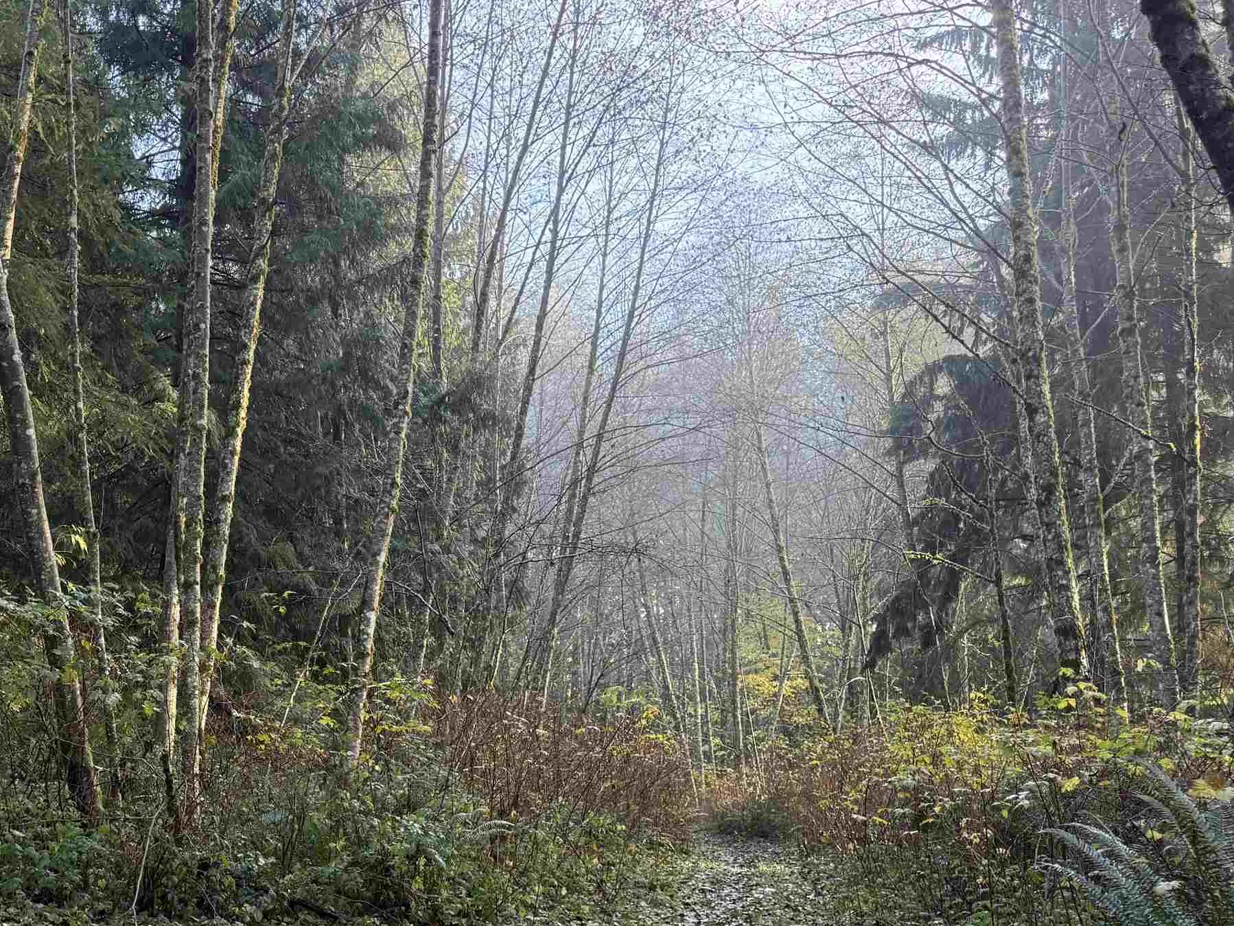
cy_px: 702
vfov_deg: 34.4
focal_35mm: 41
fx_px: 1462
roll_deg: -1.3
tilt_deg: +3.6
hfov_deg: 43.4
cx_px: 231
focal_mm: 6.76
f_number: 1.78
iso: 200
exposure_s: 1/137
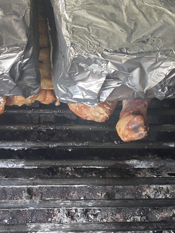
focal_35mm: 45
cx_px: 52
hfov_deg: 31.8
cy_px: 117
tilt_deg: -56.9
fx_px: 303
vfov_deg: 42.1
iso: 125
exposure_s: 1/62
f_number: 1.6
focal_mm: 4.2
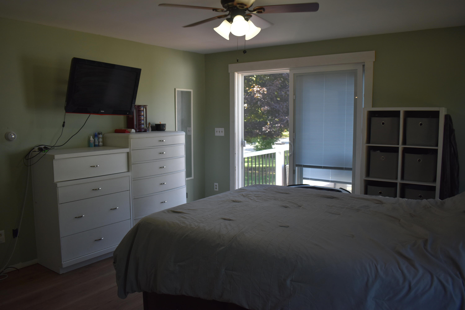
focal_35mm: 27
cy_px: 155
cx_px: 232
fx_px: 349
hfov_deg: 67.4
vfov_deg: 47.9
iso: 400
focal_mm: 18
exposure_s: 1/250
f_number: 3.8
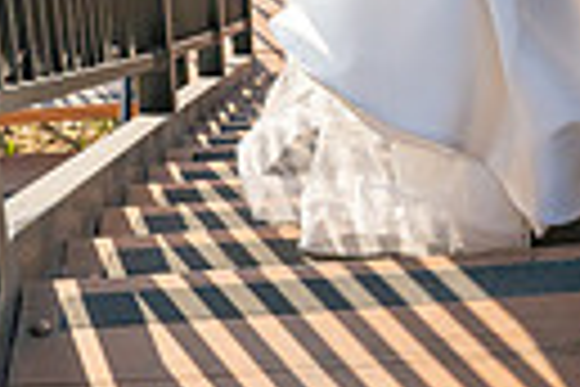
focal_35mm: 108
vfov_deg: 11.3
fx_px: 1740
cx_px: 517
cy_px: -412
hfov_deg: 18.6
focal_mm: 24
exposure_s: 1/500
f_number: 10
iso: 250
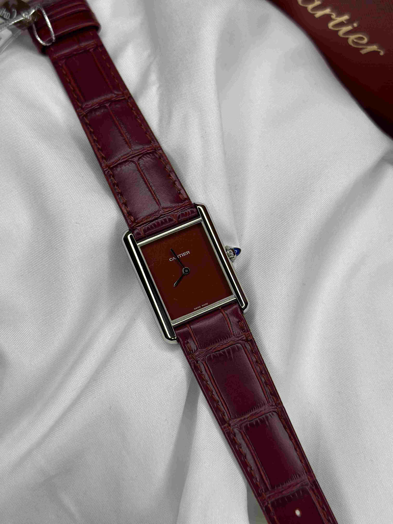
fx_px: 727
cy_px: 262
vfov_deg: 39.7
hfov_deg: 30.3
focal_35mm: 48
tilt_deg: -75.4
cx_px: 196
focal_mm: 6.86
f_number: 1.78
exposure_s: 1/872
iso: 80
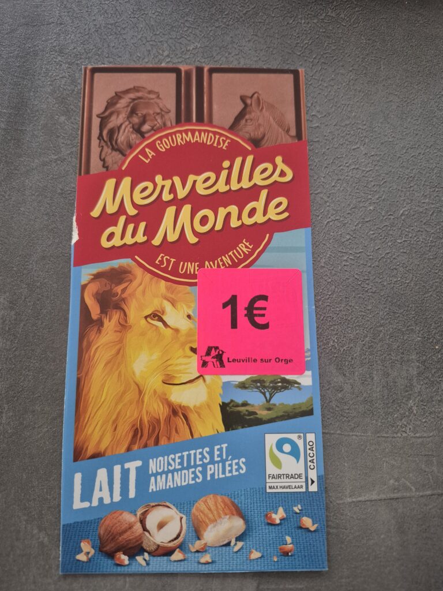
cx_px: 222
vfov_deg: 73.9
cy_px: 296
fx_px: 392
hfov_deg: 58.9
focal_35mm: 23
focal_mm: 5.4
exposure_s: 1/60
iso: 800
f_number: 1.8
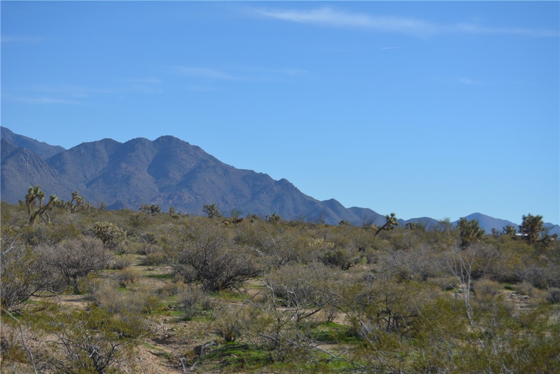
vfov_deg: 16.6
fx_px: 1284
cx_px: 280
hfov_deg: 24.6
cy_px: 187
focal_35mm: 82
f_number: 7.1
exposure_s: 1/1600
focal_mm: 55
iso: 400
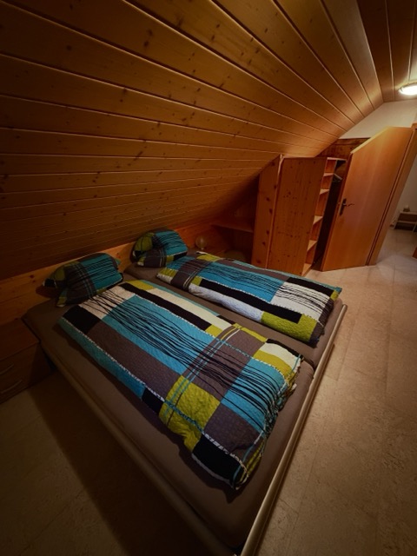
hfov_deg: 85.7
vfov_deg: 102.1
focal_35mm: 14
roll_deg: -0.3
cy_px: 278
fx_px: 225
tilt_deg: -26.8
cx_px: 208
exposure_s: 1/33
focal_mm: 2.22
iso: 1250
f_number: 2.2
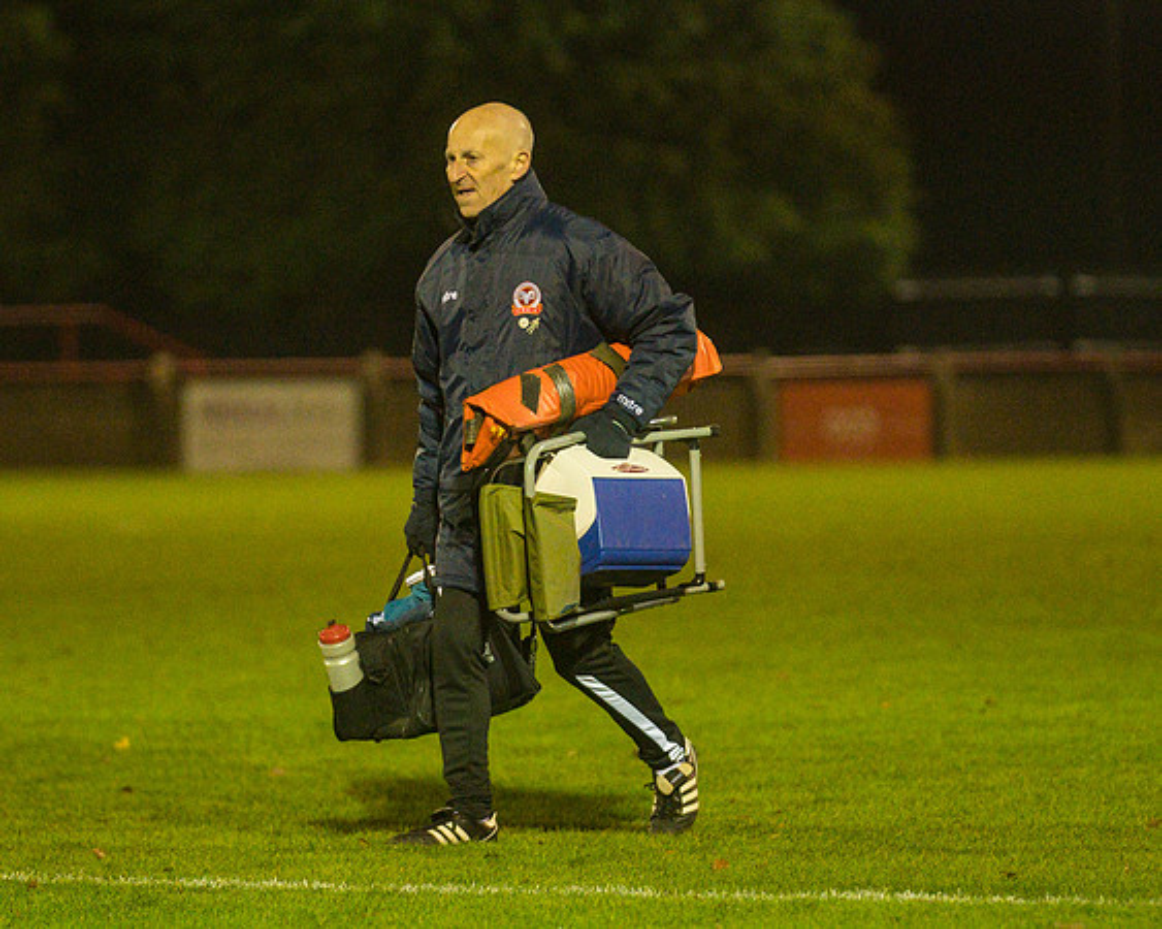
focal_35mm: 355
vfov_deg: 4.4
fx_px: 12220
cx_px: 510
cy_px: 464
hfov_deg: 5.4
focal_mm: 210
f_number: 2.8
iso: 5000
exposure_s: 1/1000
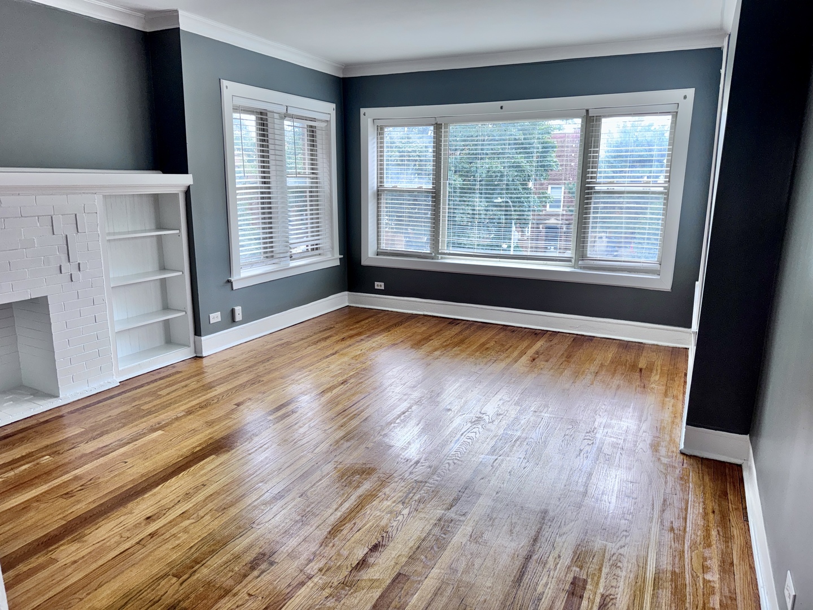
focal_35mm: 24
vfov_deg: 56.8
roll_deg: -0.7
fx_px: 564
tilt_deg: -14.0
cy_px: 305
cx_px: 406
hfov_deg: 71.6
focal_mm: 6.76
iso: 80
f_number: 1.78
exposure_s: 1/140
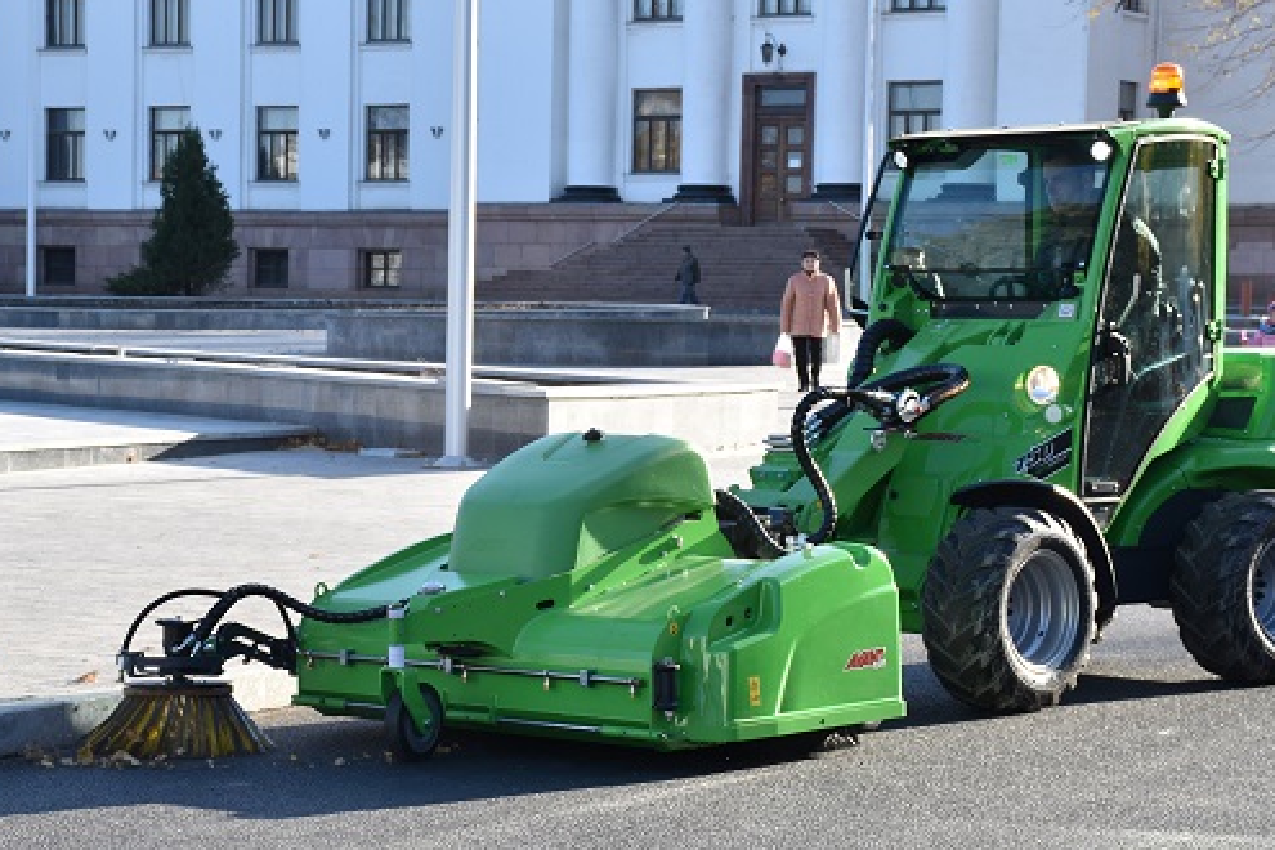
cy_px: 451
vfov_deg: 12.9
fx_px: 3754
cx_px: 543
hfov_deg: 19.3
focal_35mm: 106
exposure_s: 1/250
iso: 250
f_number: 8
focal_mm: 50
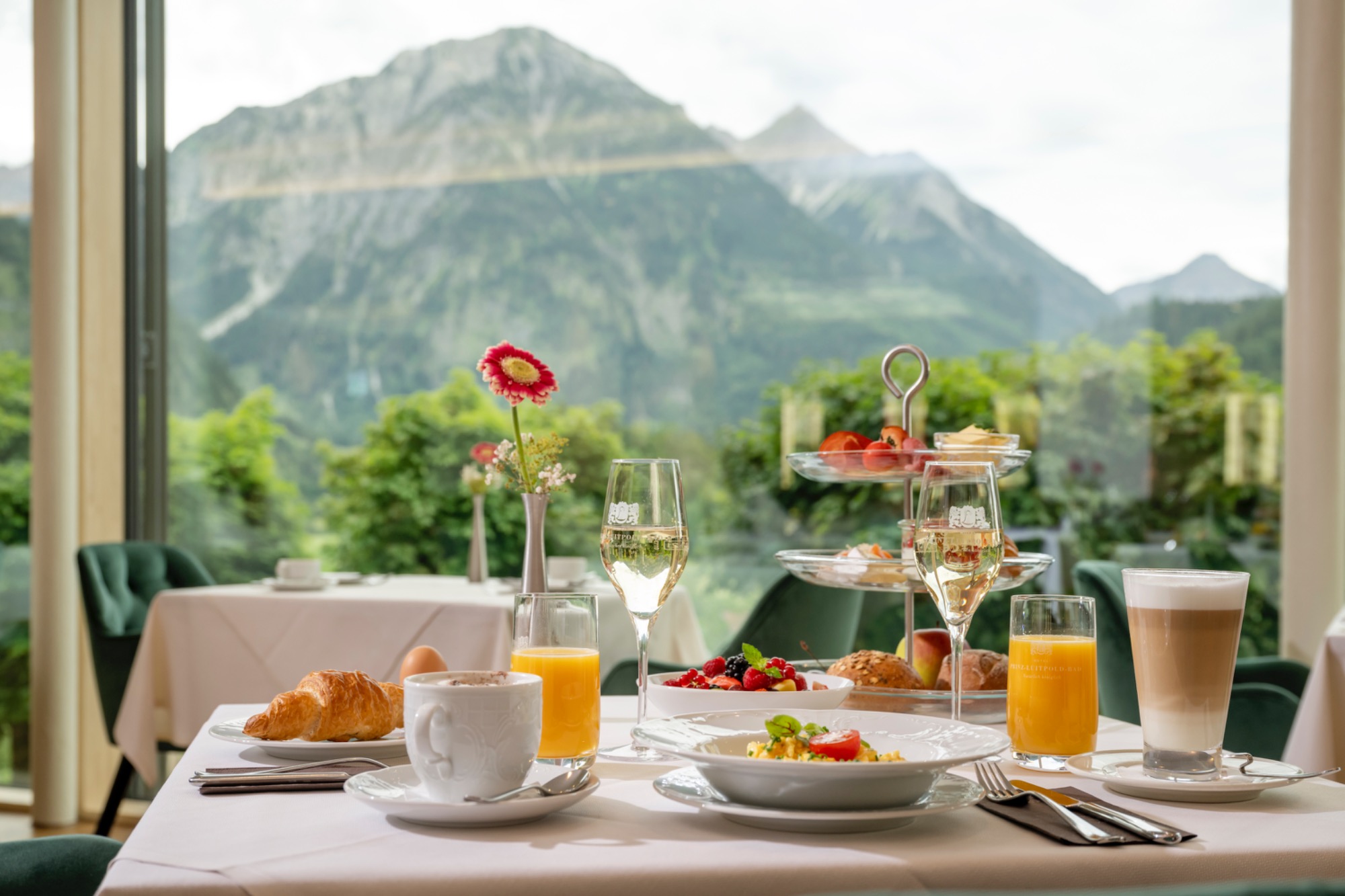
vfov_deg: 31.2
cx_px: 672
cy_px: 448
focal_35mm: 43
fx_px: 1606
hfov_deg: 45.4
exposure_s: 1/60
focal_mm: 43
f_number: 5.6
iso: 320
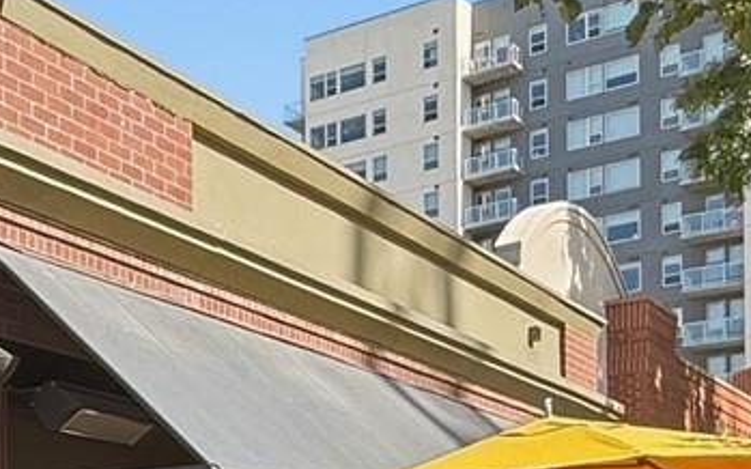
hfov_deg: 24.8
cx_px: -310
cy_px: 633
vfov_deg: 17.7
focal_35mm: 68
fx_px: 1392
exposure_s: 1/445
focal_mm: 2.2
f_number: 2.2
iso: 50
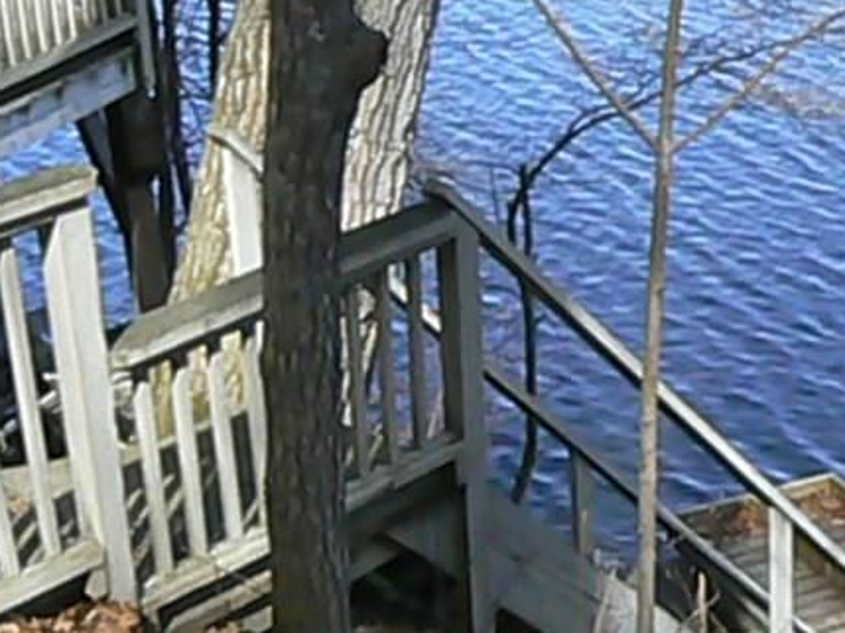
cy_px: 278
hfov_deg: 22.7
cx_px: 540
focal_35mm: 86
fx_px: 2098
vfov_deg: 17.1
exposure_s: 1/1000
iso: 800
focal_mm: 6
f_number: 8
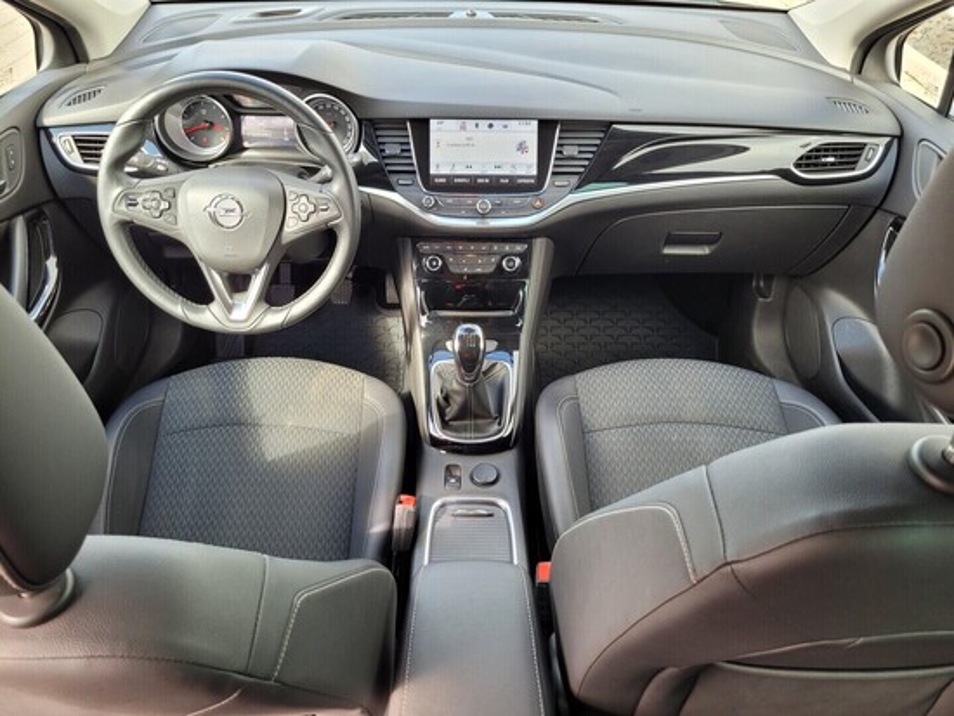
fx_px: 717
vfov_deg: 53.1
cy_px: 358
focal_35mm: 26
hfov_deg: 67.3
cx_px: 477
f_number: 1.8
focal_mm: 5.4
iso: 80
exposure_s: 1/100
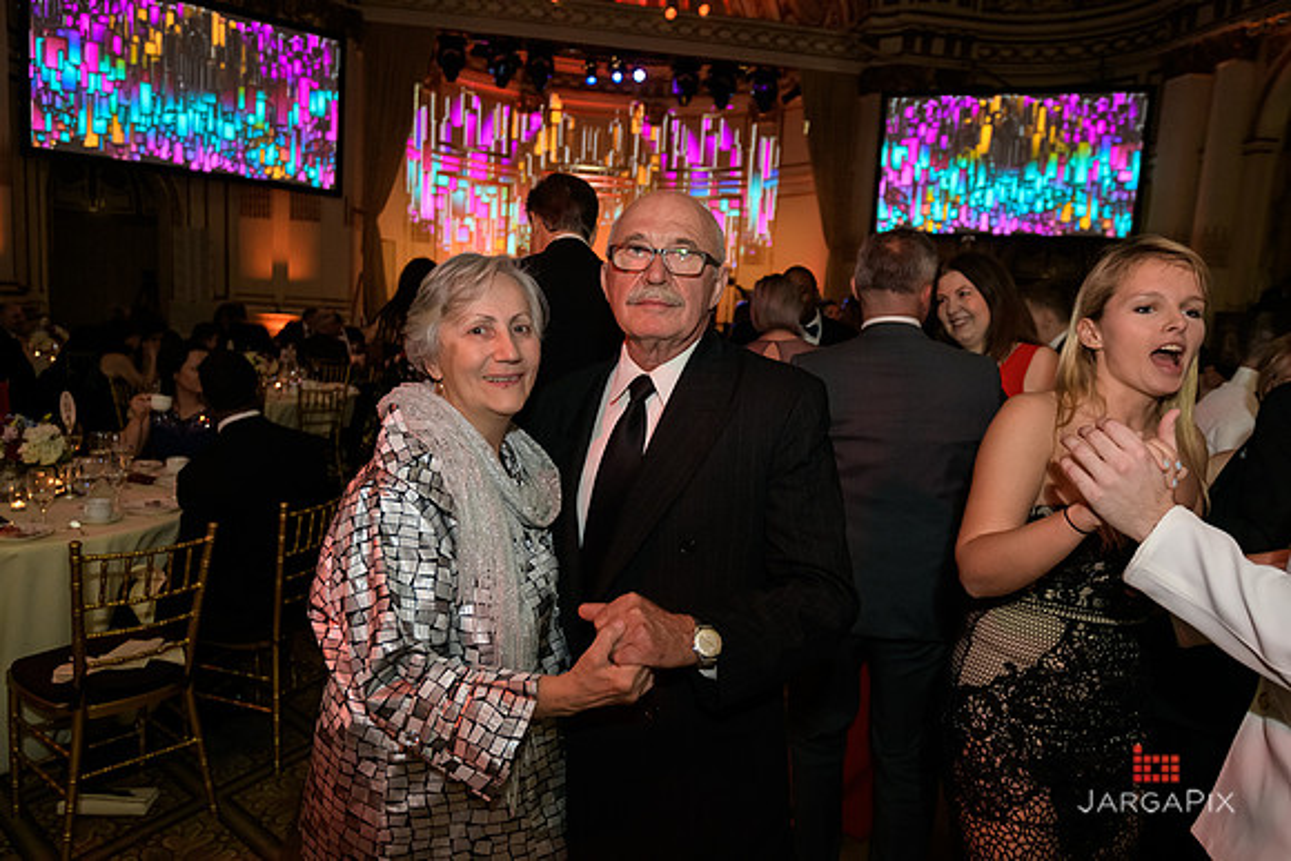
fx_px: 933
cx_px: 646
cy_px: 430
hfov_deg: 69.4
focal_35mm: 26
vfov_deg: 49.6
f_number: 4
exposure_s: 1/100
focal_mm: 26
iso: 2000
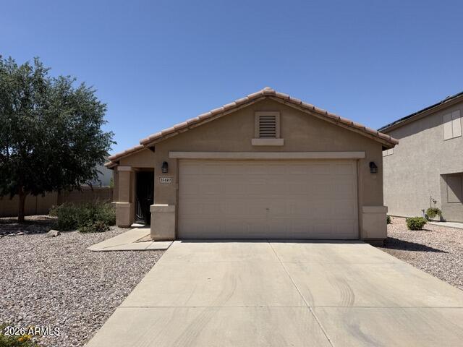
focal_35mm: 24
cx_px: 232
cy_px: 174
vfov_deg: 56.8
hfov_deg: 71.6
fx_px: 321
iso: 80
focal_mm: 6.76
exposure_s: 1/6711
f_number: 1.78
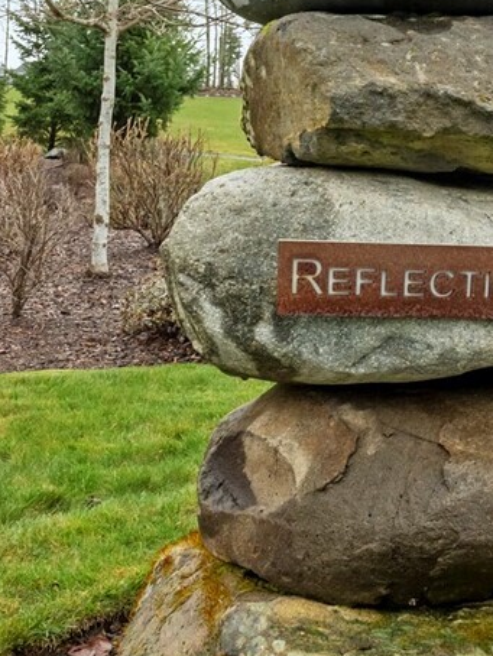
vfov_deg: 30.0
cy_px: 210
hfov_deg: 22.5
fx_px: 1214
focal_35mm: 64
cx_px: 428
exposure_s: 1/100
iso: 800
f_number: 8
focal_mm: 14
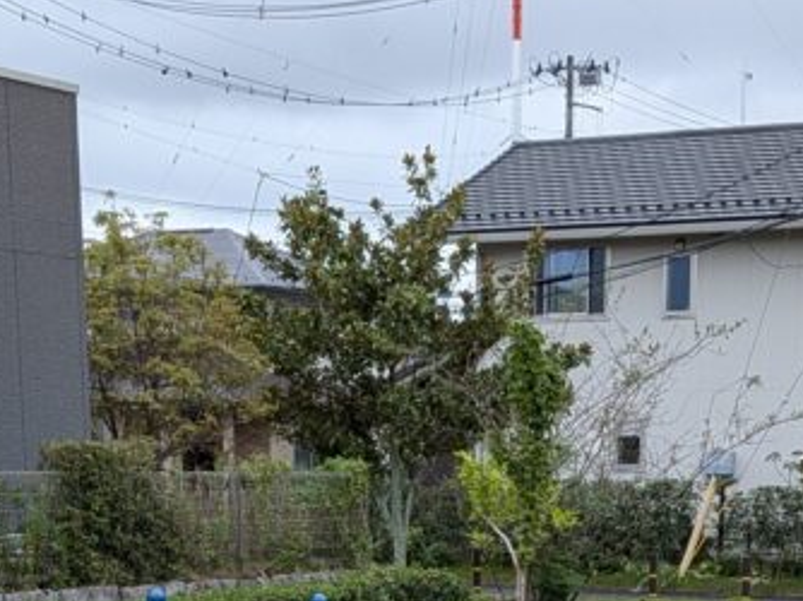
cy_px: 1048
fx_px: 2133
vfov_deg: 14.3
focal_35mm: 92
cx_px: 445
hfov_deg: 21.3
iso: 27
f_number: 1.7
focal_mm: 4.53
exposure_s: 1/149
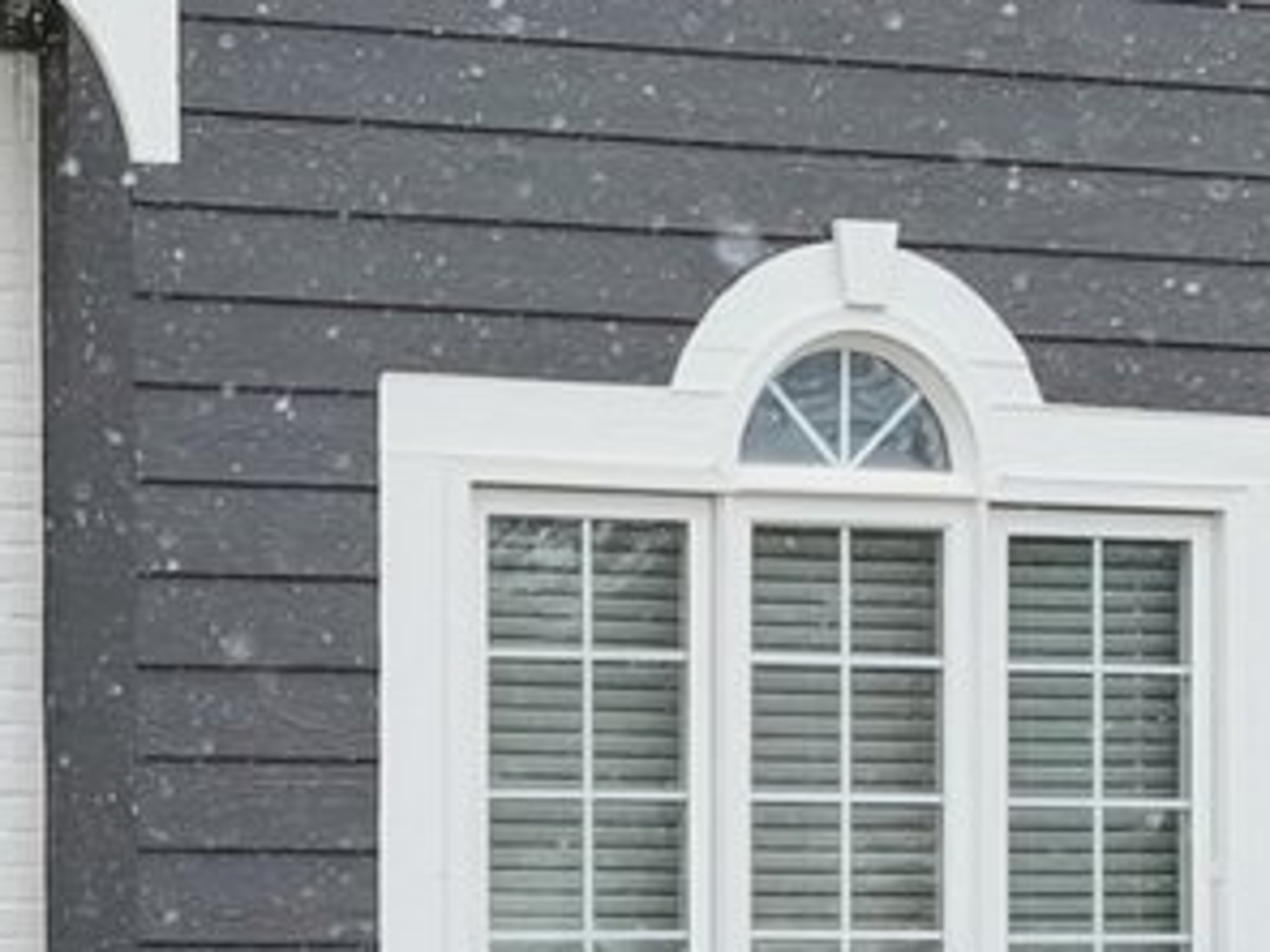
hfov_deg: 11.8
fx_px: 6090
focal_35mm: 166
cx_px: 116
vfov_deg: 8.7
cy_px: 1407
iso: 130
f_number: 2.8
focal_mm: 12.3
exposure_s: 1/800
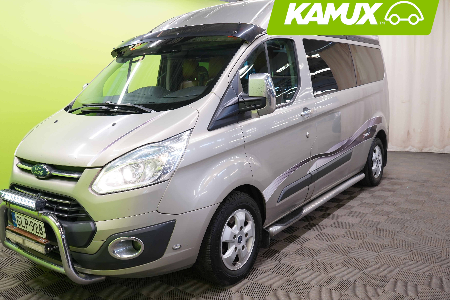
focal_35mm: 32
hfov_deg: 58.6
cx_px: 205
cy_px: 142
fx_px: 400
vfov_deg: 41.1
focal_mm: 29
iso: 640
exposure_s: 1/30
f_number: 5.6
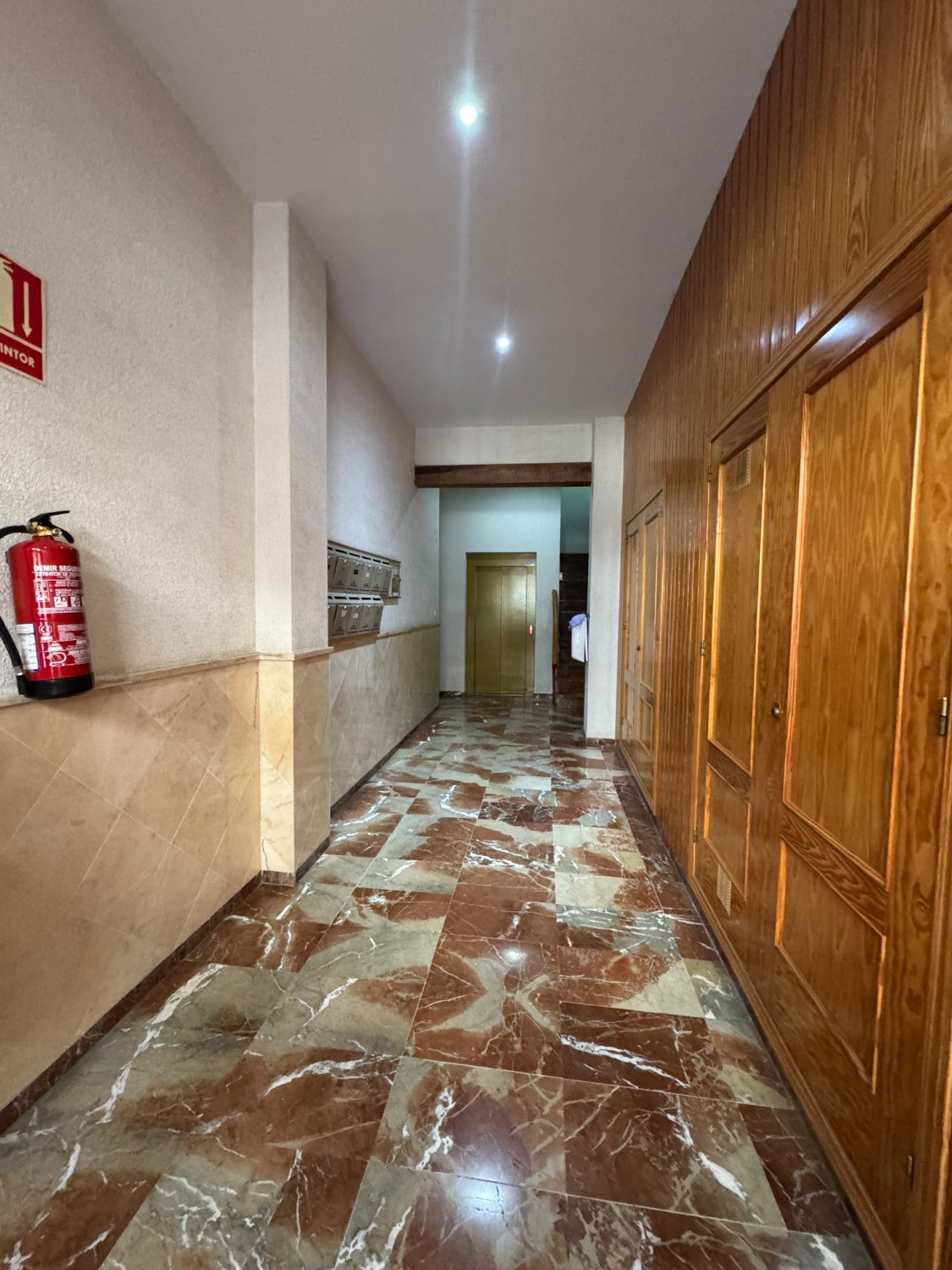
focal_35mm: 14
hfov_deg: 85.7
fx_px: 513
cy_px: 635
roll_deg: -1.1
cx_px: 476
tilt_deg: -2.5
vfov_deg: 102.1
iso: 800
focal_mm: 2.22
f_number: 2.2
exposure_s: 1/50
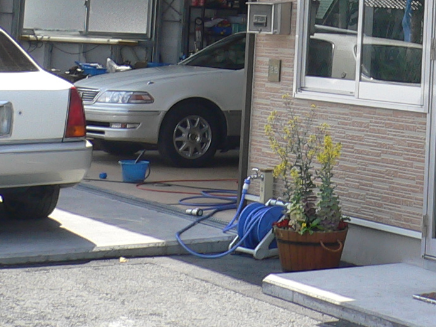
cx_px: 438
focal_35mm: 116
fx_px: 1461
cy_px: -188
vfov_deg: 12.1
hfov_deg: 16.6
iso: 64
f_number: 5.6
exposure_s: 1/125
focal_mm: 5.8
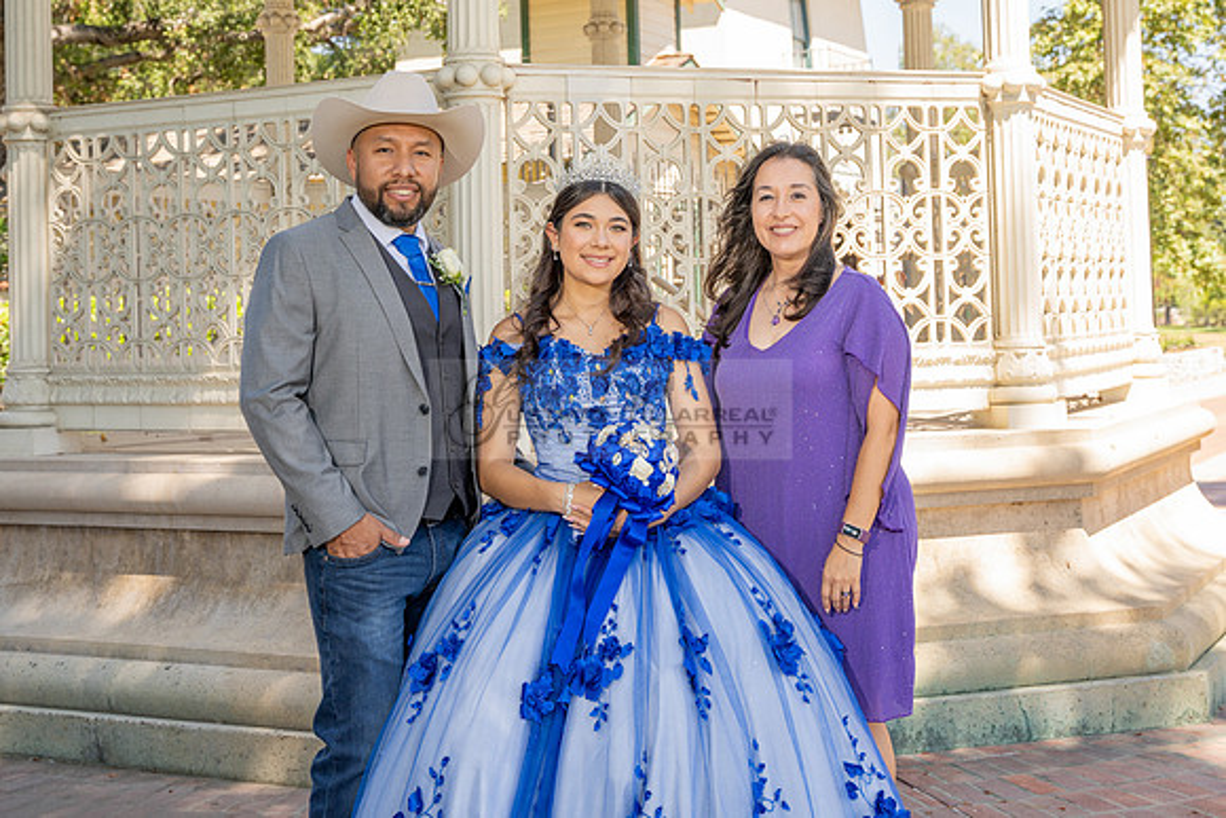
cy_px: 262
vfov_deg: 25.1
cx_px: 613
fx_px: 1823
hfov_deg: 37.2
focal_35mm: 54
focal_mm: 39.4
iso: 125
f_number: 4.5
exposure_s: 1/200
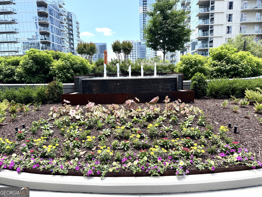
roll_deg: +1.0
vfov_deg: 56.8
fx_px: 182
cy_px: 98
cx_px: 131
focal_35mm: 24
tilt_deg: -9.2
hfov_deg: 71.6
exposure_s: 1/1139
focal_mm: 6.76
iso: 100
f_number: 1.78
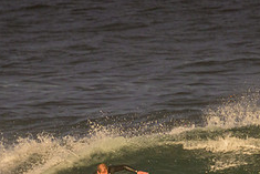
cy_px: 211
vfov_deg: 0.7
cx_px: 167
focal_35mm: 1976
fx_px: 14279
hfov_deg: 1.0
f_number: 11
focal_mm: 800
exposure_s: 1/1250
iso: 2800
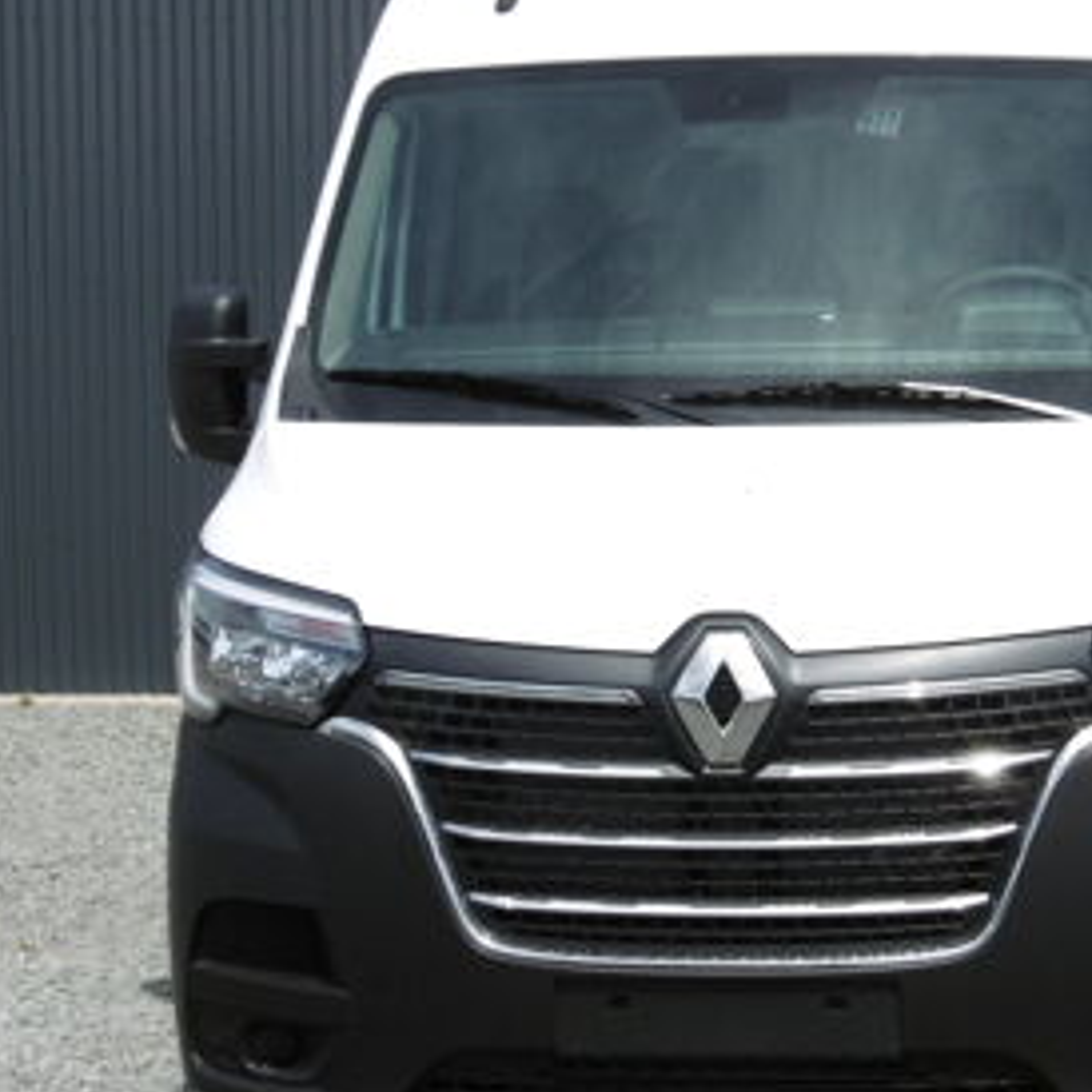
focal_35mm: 79
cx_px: 777
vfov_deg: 21.9
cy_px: 574
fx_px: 2820
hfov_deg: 21.8
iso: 100
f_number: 4
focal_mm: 9.2
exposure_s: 1/800
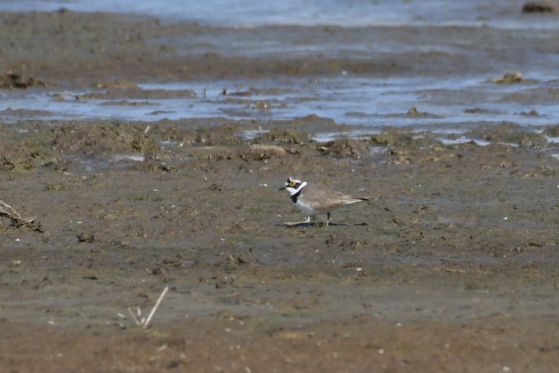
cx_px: 280
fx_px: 11645
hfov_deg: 2.7
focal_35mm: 750
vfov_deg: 1.8
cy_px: 186
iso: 250
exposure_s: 1/800
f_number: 7.1
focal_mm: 500
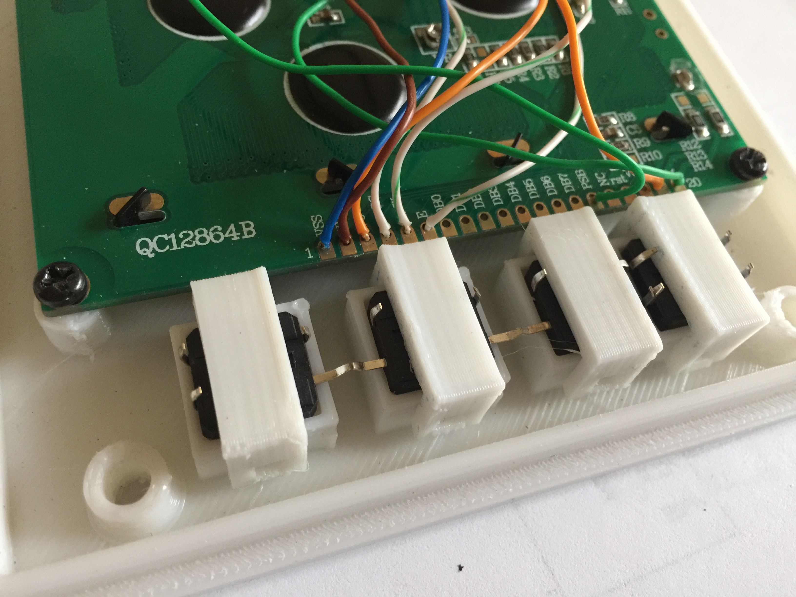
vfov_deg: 48.2
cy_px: 298
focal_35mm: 29
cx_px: 398
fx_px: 667
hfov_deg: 61.7
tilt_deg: -50.2
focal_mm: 4.15
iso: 125
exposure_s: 1/10
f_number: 2.2
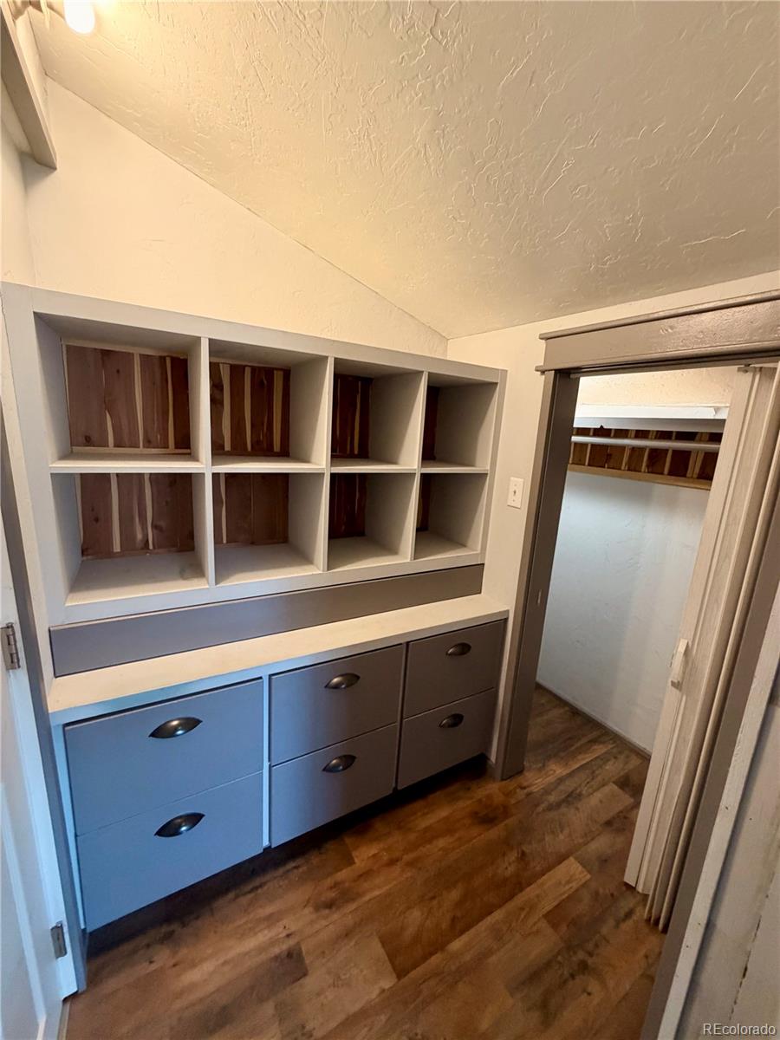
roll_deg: -3.5
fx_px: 421
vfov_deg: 102.1
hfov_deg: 85.7
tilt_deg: -11.4
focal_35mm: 14
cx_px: 390
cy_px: 520
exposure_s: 1/120
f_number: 2.2
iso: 320
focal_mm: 2.22
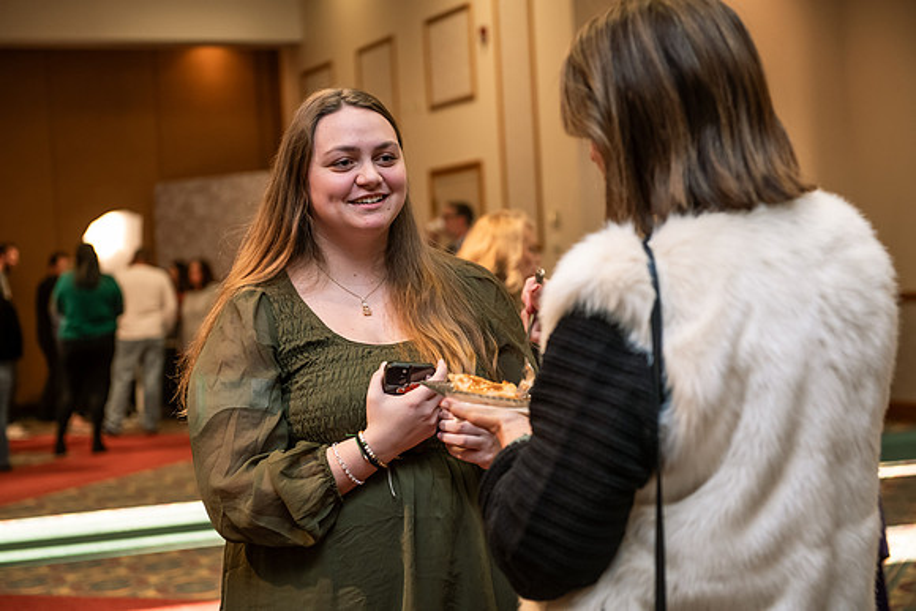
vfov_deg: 20.6
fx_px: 1680
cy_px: 306
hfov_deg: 30.5
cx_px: 458
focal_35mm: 66
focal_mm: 66
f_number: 3.5
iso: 1600
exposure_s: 1/160
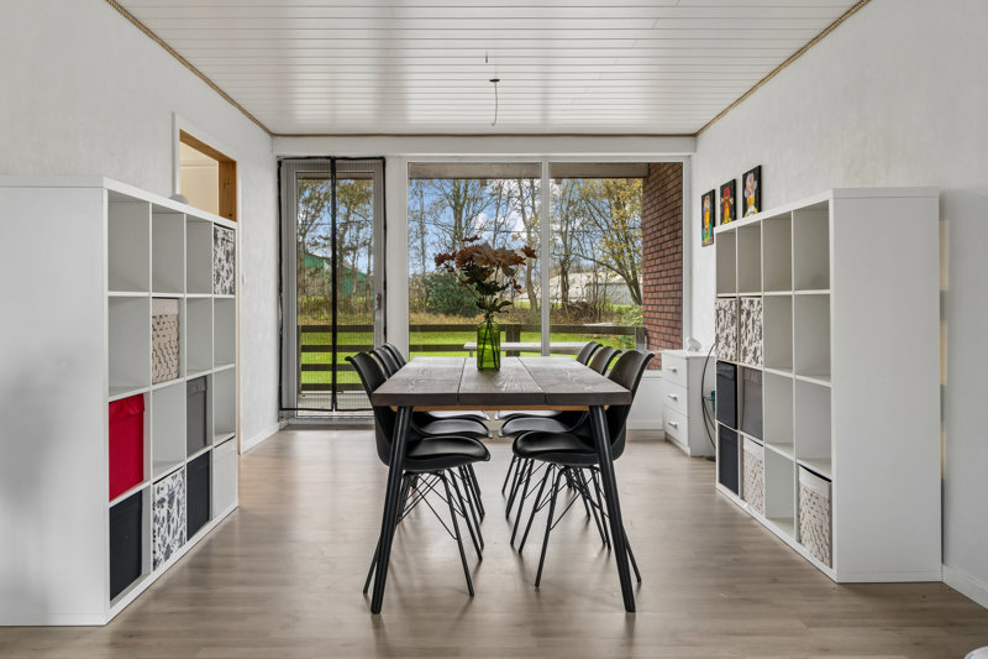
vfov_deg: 47.9
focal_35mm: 27
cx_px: 494
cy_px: 330
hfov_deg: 67.4
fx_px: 741
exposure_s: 1/6
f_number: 8
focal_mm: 18
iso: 200
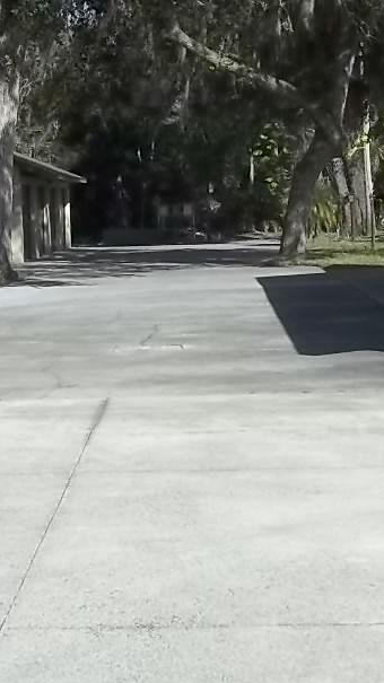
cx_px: 162
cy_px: 199
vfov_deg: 25.4
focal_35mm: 83
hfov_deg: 14.5
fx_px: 1503
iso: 64
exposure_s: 1/200
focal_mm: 6.5
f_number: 8
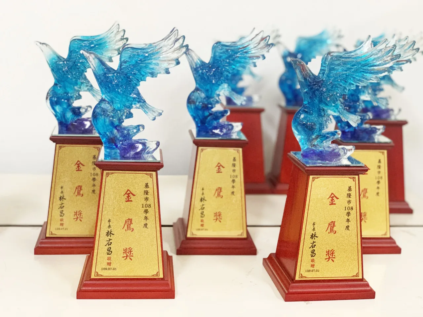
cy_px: 158
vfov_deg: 28.0
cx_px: 212
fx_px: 635
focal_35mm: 52
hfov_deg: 36.8
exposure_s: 1/60
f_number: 2.4
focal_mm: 6
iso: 320
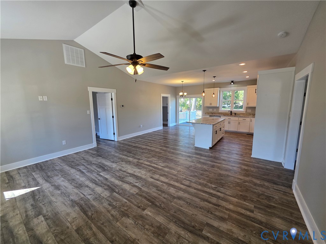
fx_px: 122
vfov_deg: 89.9
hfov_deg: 106.2
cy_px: 122
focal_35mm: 13
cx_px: 163
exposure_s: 1/120
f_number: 1.9
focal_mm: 2.2
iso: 100
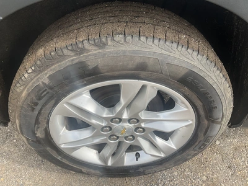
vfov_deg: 48.2
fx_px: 208
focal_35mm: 29
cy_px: 93
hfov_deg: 61.7
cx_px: 124
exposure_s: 1/504
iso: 25
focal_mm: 3
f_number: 1.8
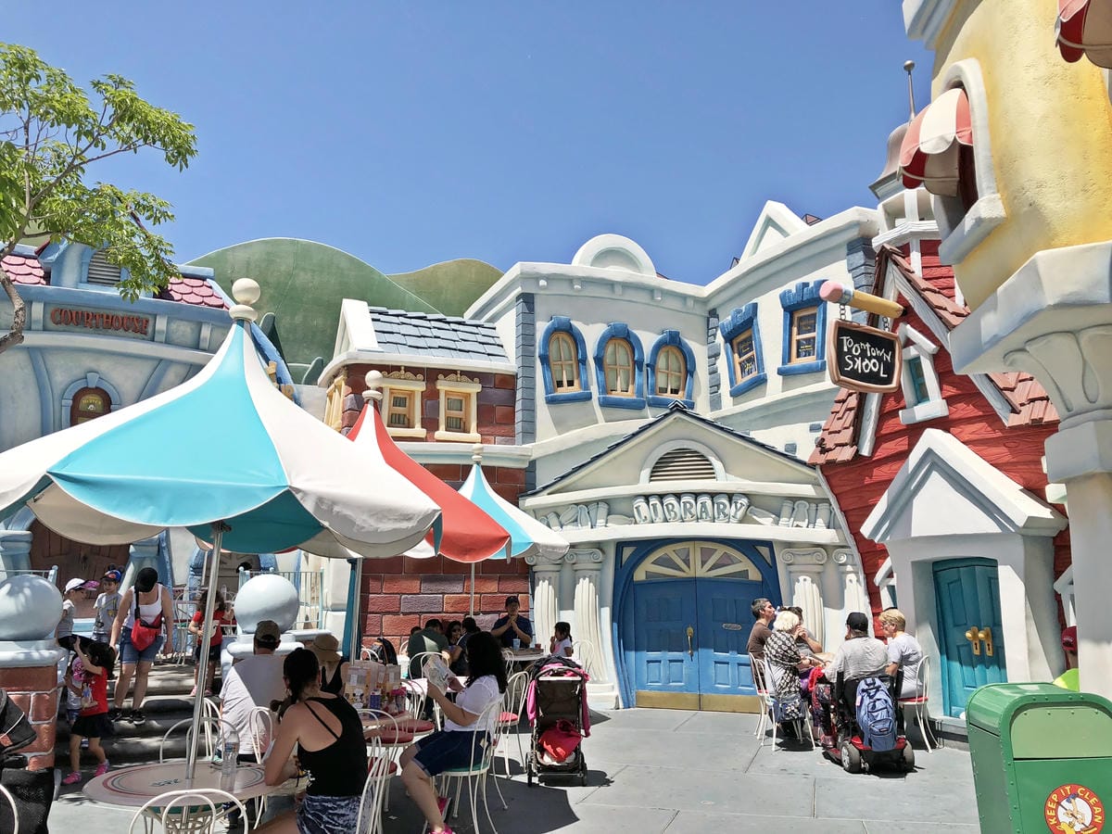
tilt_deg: +9.4
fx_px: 899
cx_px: 556
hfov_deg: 63.4
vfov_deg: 49.7
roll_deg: +0.3
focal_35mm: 28
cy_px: 417
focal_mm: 3.99
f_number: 1.8
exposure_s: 1/2315
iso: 20
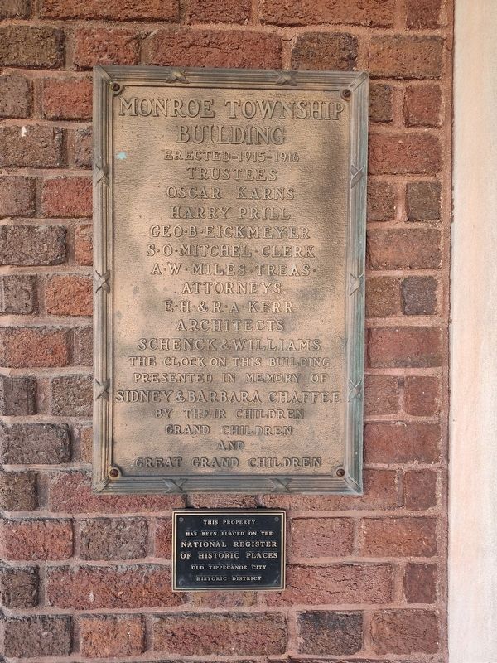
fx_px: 440
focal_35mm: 23
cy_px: 332
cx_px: 248
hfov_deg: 58.9
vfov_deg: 73.9
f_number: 1.8
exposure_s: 1/120
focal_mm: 5.56
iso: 355
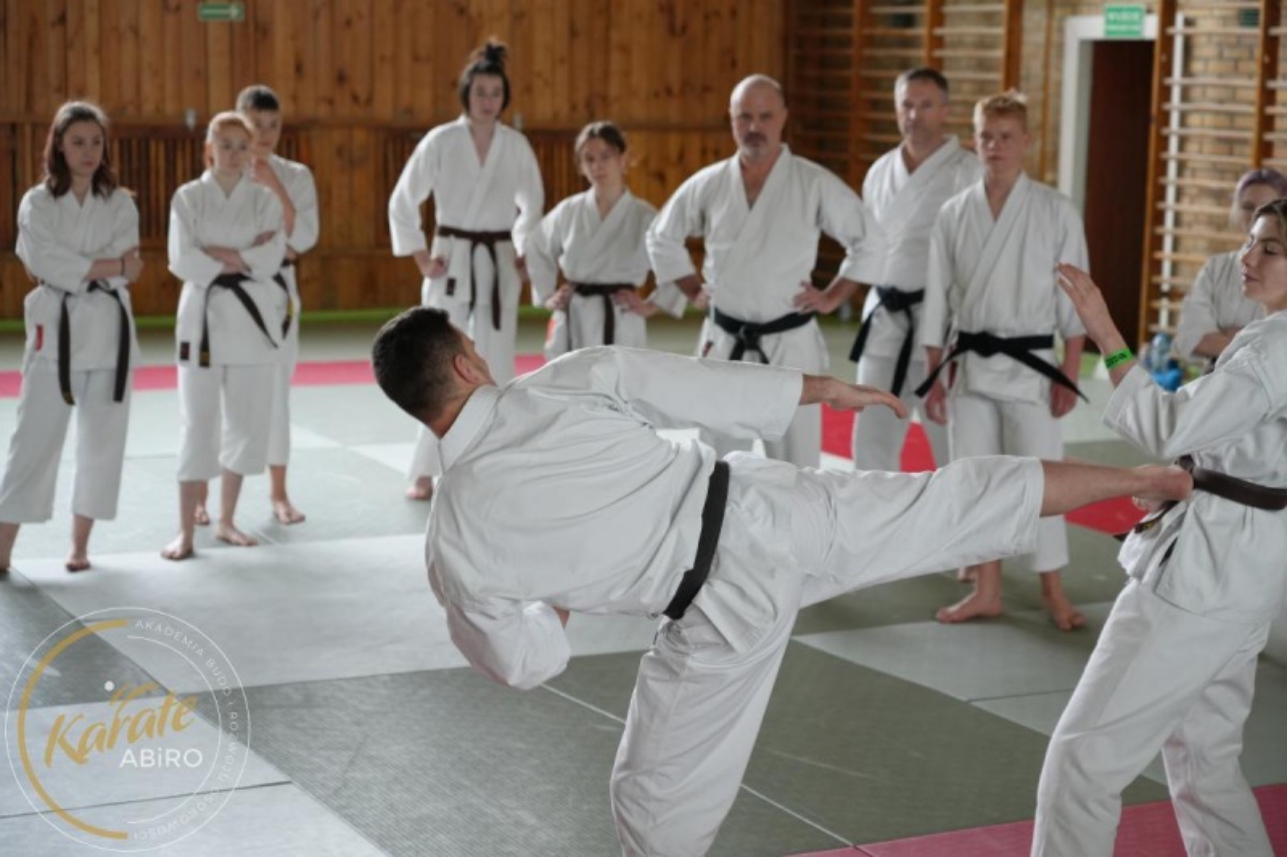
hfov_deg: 29.7
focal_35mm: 68
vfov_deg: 20.0
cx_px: 644
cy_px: 428
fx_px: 2430
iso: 2000
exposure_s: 1/160
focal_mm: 68
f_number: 4
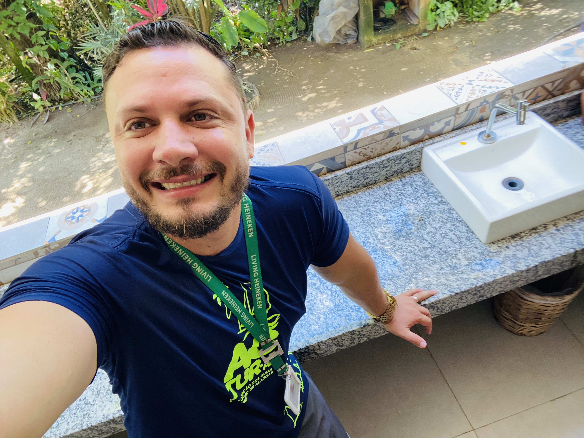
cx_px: 292
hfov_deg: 73.9
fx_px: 388
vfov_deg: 58.9
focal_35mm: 23
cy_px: 219
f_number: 2.2
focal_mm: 2.71
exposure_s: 1/60
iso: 160
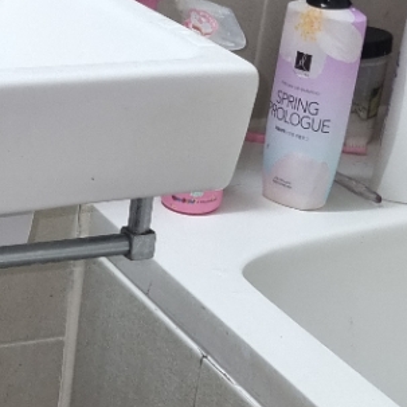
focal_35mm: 97
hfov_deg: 17.2
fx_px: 1290
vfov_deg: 17.8
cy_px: 320
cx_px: -75
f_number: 1.8
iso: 106
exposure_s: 1/20
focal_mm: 5.4
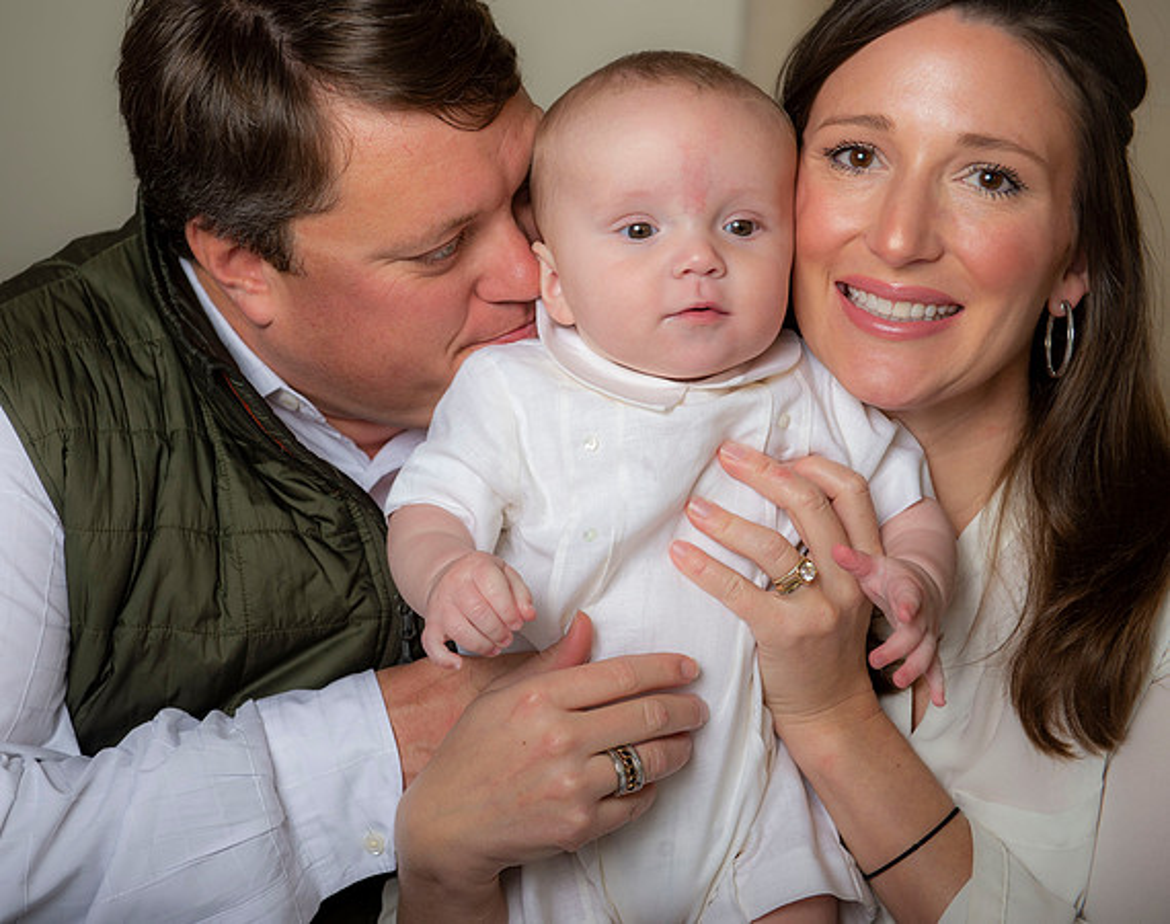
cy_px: 461
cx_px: 475
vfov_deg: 20.6
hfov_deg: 25.8
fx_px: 2547
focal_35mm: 74
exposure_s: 1/200
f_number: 4.5
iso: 200
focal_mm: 66
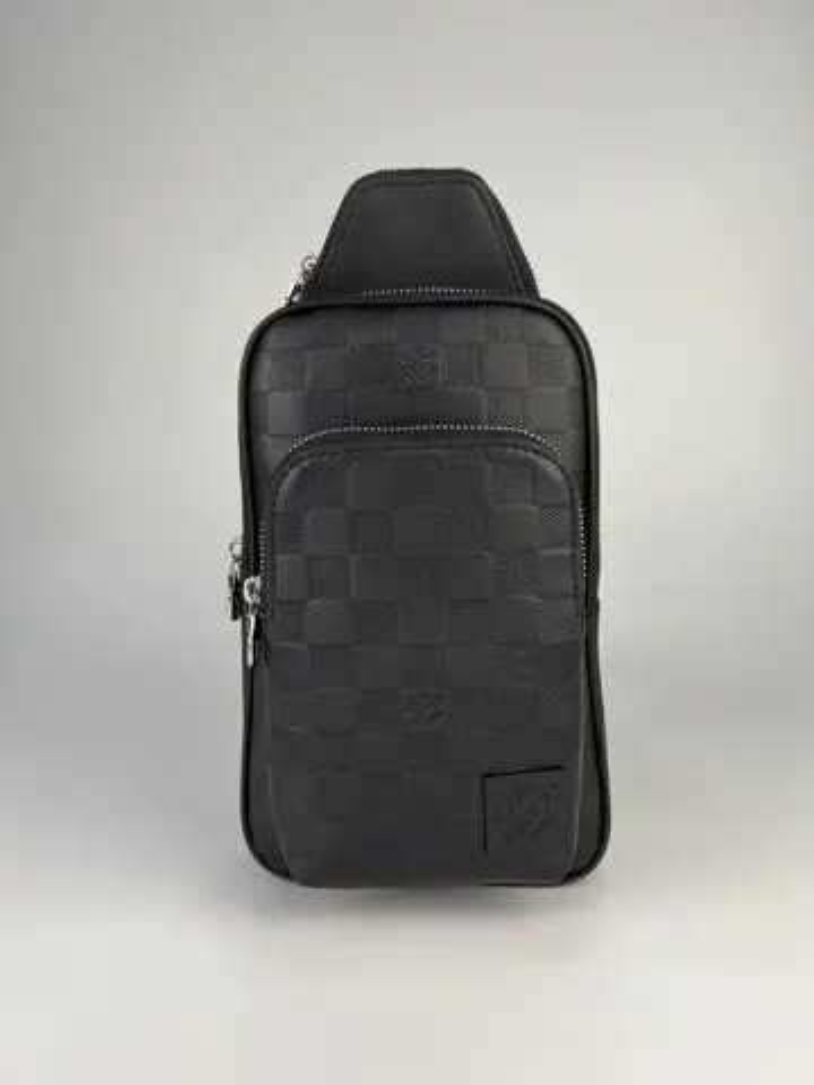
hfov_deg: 53.1
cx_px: 407
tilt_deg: -8.4
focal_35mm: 26
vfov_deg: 67.3
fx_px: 815
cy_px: 542
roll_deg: +1.0
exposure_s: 1/696
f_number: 1.5
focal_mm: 5.7
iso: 50
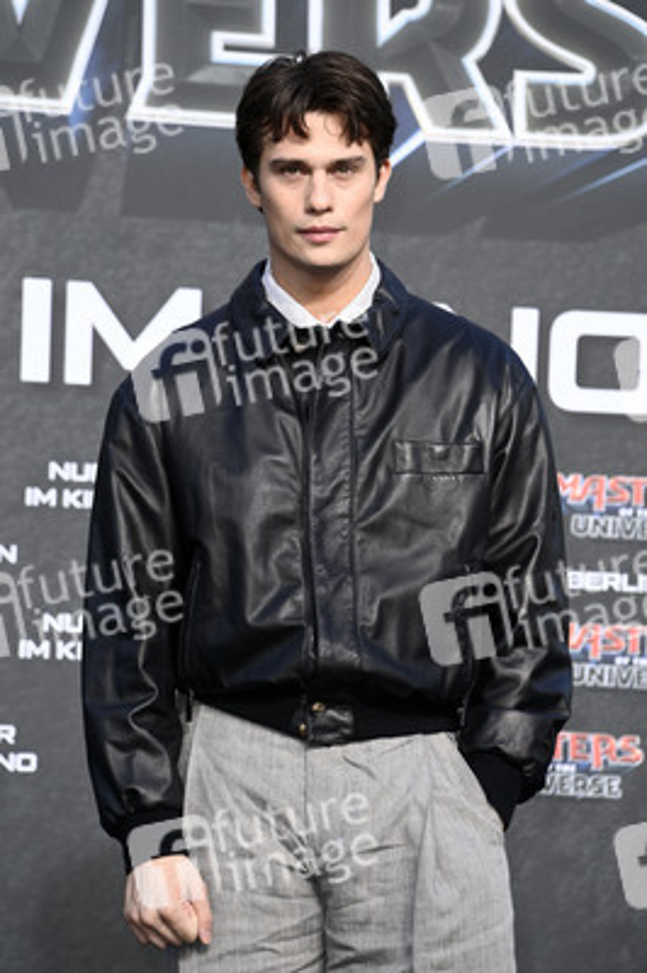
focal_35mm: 200
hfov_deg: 6.9
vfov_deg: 10.3
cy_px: 486
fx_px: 5401
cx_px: 324
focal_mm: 200
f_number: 6.3
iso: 250
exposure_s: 1/250
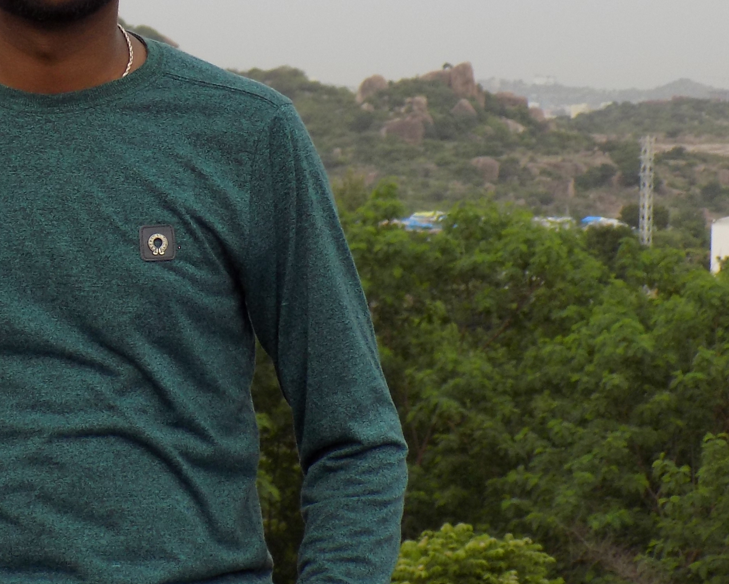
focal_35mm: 206
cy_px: 110
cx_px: 9
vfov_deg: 7.5
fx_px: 4445
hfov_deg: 9.3
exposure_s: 1/125
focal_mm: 15.3
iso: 80
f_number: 4.4
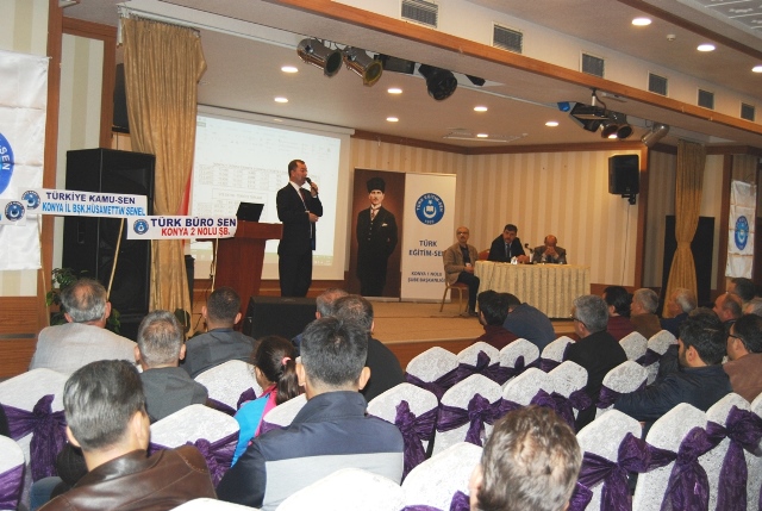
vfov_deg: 30.0
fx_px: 954
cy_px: 256
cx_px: 381
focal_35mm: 45
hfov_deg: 43.5
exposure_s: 1/60
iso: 400
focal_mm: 30
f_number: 4.2
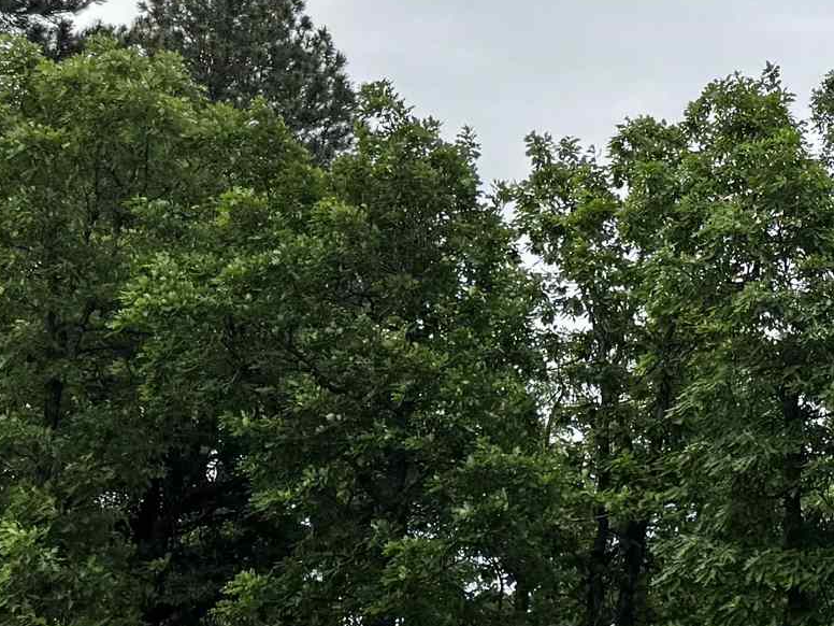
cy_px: 229
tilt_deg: +13.1
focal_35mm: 95
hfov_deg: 17.9
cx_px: 1334
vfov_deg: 15.5
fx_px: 2289
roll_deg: +1.3
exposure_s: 1/1456
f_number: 1.78
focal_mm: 6.76
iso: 80
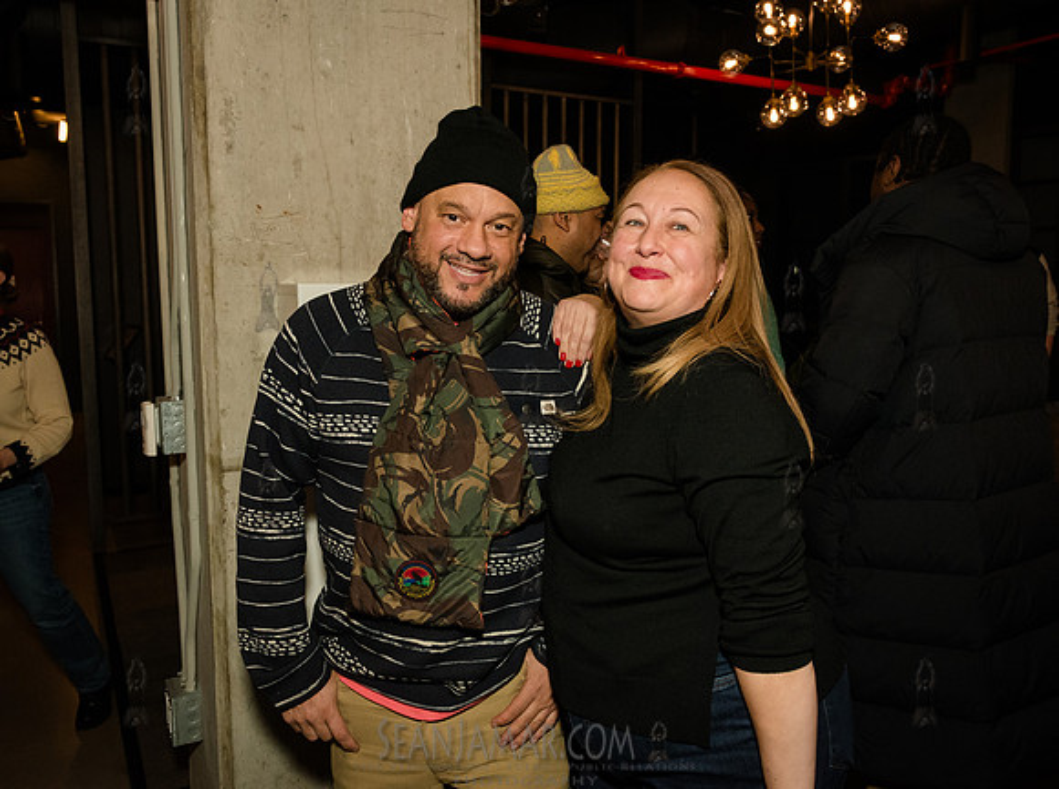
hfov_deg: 61.4
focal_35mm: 29
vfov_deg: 47.7
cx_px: 534
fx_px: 891
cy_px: 382
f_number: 4.5
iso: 4000
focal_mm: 26
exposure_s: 1/160
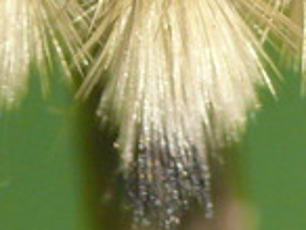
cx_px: 177
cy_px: -274
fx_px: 13645
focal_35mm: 1541
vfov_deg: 1.0
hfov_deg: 1.3
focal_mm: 55.9
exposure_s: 1/400
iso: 200
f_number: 6.3
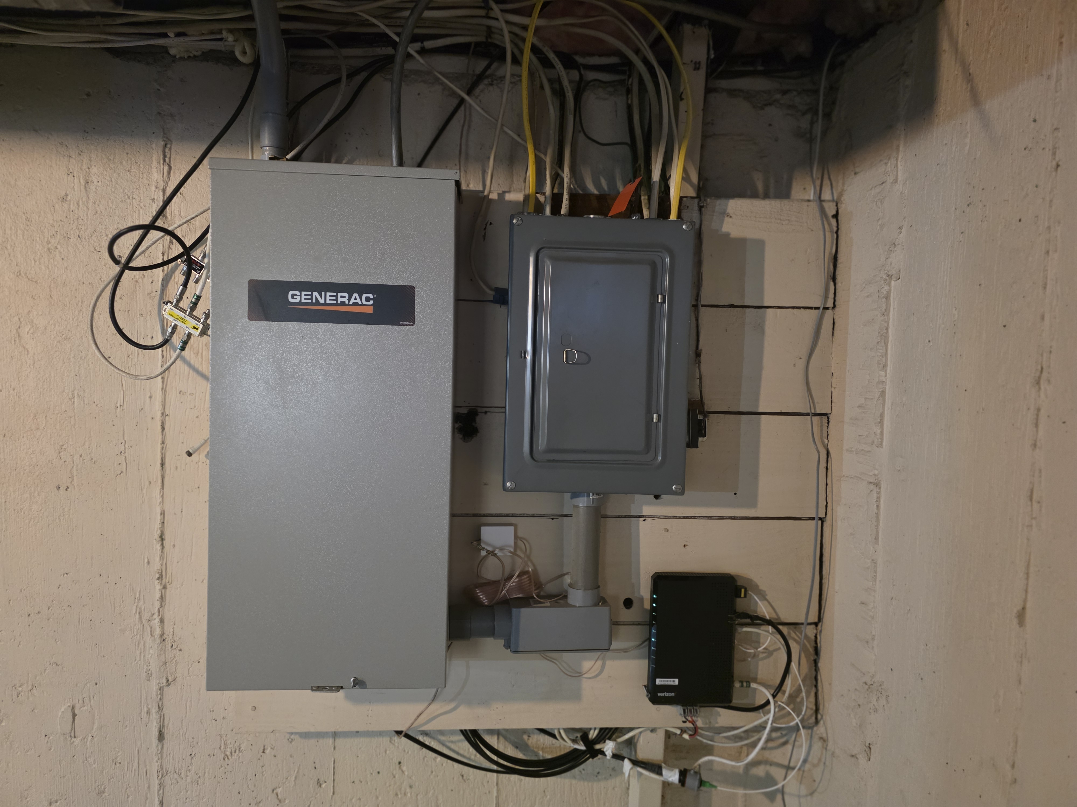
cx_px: 538
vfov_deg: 58.9
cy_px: 404
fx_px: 716
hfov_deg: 73.9
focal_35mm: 23
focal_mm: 6.3
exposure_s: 1/40
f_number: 1.7
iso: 1250
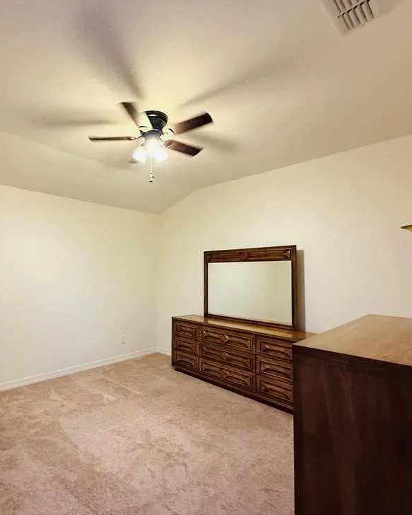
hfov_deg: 68.9
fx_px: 290
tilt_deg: +2.4
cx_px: 137
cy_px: 262
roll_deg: -0.3
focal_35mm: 19
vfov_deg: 83.3
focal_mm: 2.22
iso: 500
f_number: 2.2
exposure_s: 1/60
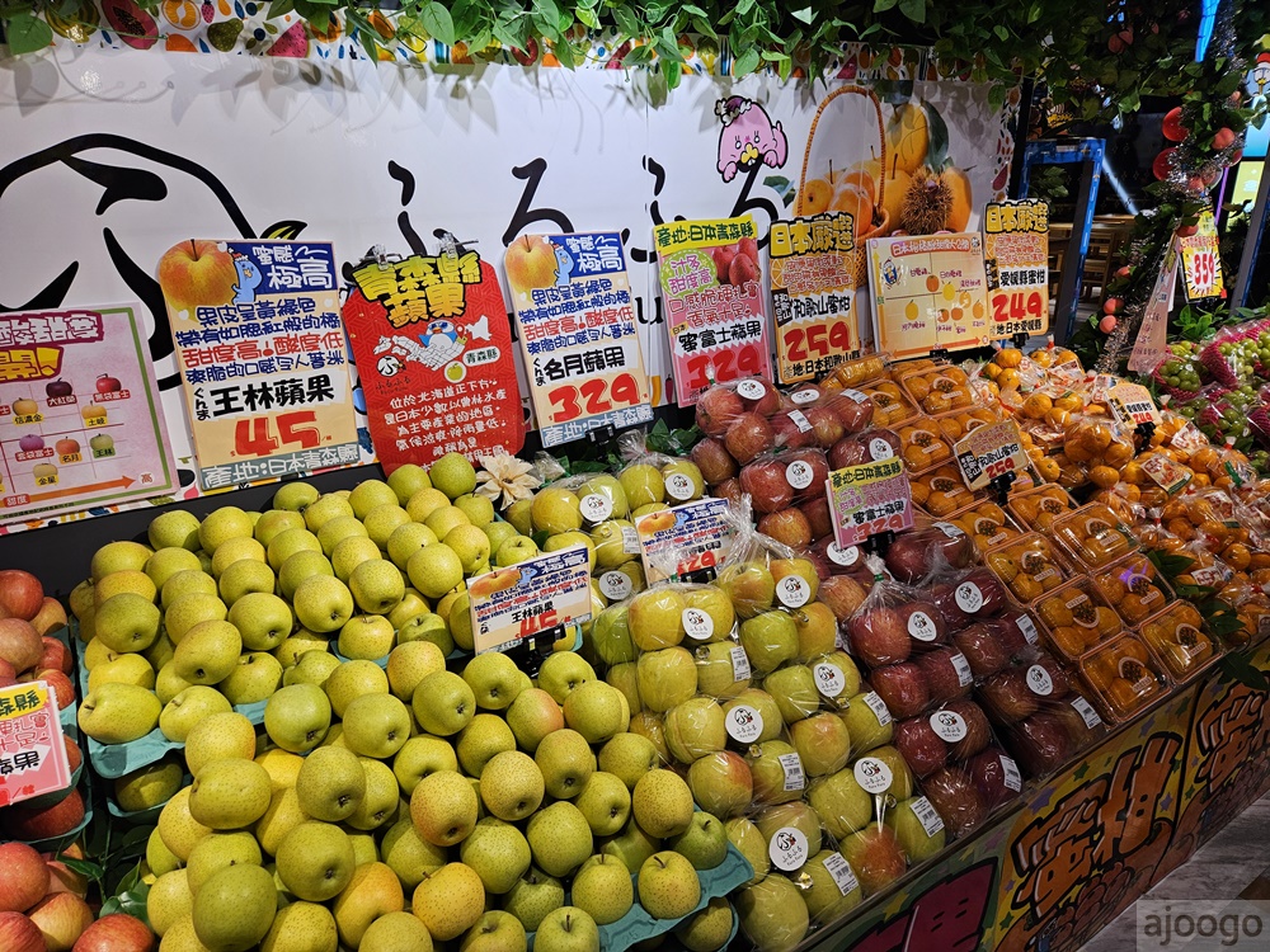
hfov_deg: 73.9
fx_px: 844
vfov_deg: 58.9
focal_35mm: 23
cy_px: 476
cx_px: 635
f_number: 1.8
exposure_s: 1/120
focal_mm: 5.4
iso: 40
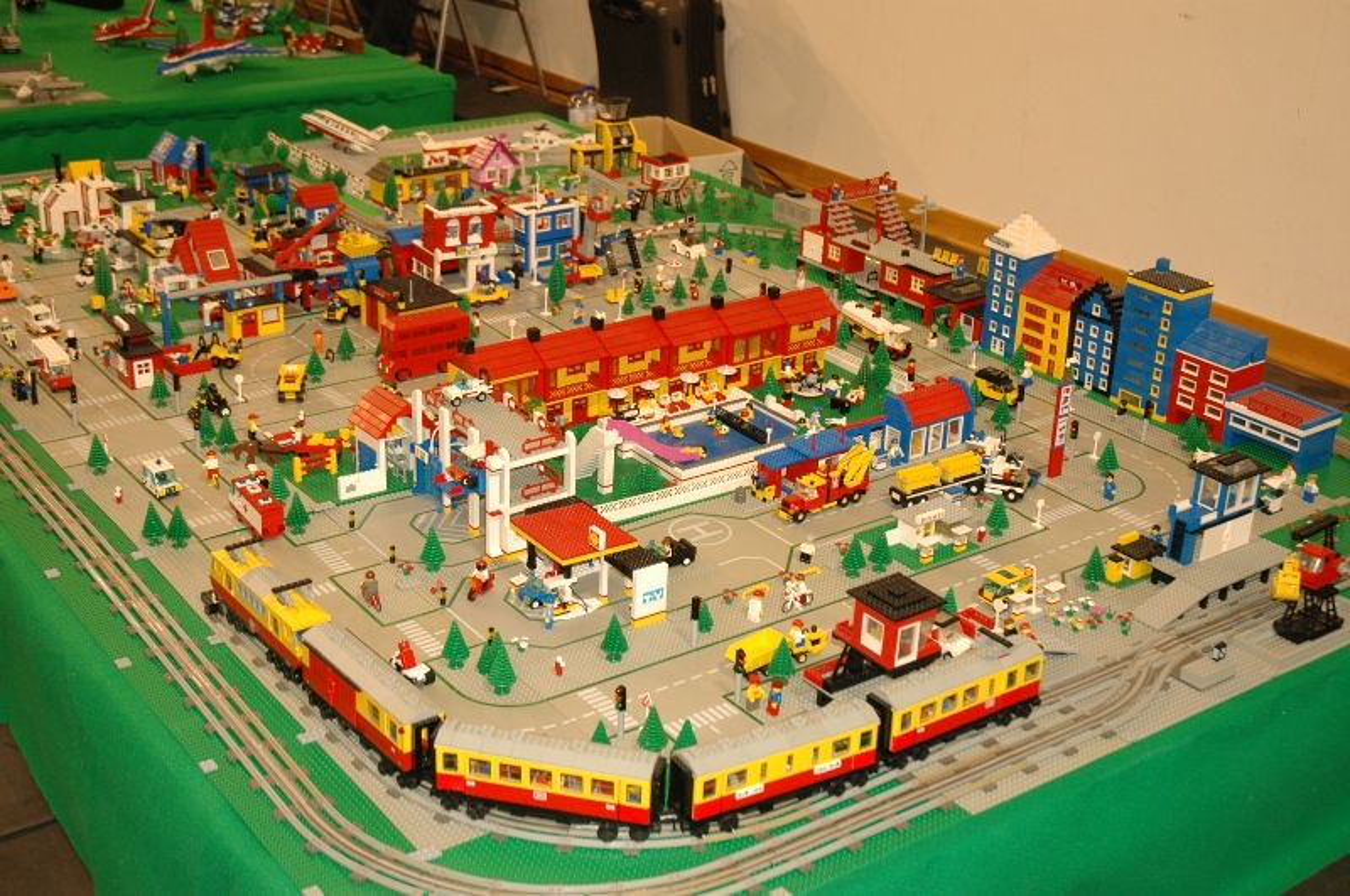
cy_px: 448
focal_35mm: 46
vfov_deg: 28.9
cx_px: 675
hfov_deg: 42.4
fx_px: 1741
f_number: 4
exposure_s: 1/100
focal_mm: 31
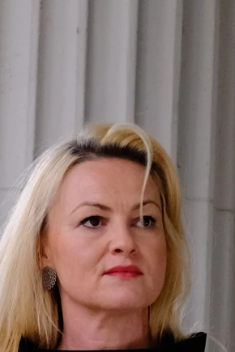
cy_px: 794
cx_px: 126
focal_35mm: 411
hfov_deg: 3.3
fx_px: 4024
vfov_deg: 4.9
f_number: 5
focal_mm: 50
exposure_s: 1/160
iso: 1600
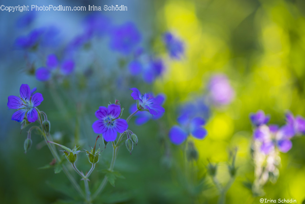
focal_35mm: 90
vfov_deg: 15.2
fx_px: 763
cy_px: 102
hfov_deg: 22.6
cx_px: 152
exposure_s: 1/200
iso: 100
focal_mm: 90
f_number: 3.3
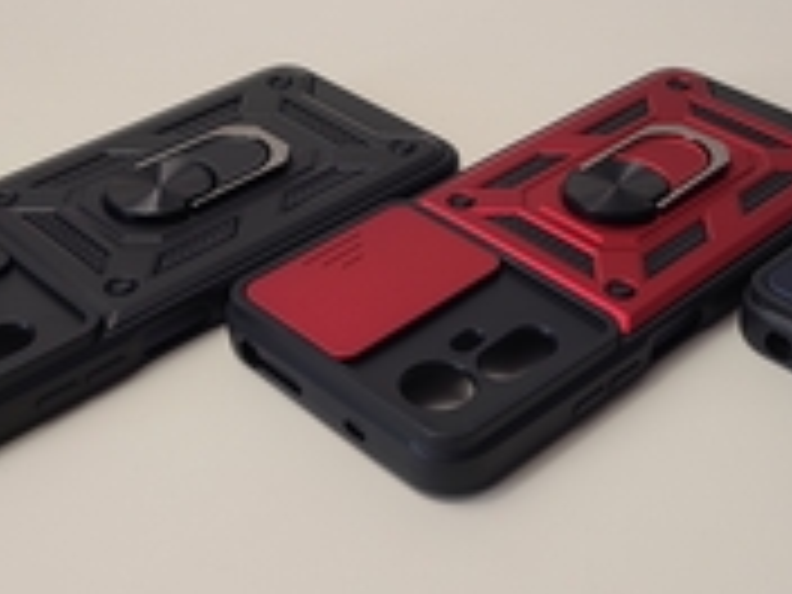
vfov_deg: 24.8
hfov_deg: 32.5
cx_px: 522
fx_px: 1350
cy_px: 270
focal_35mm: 59
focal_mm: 5.4
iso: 64
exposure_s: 1/120
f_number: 1.8
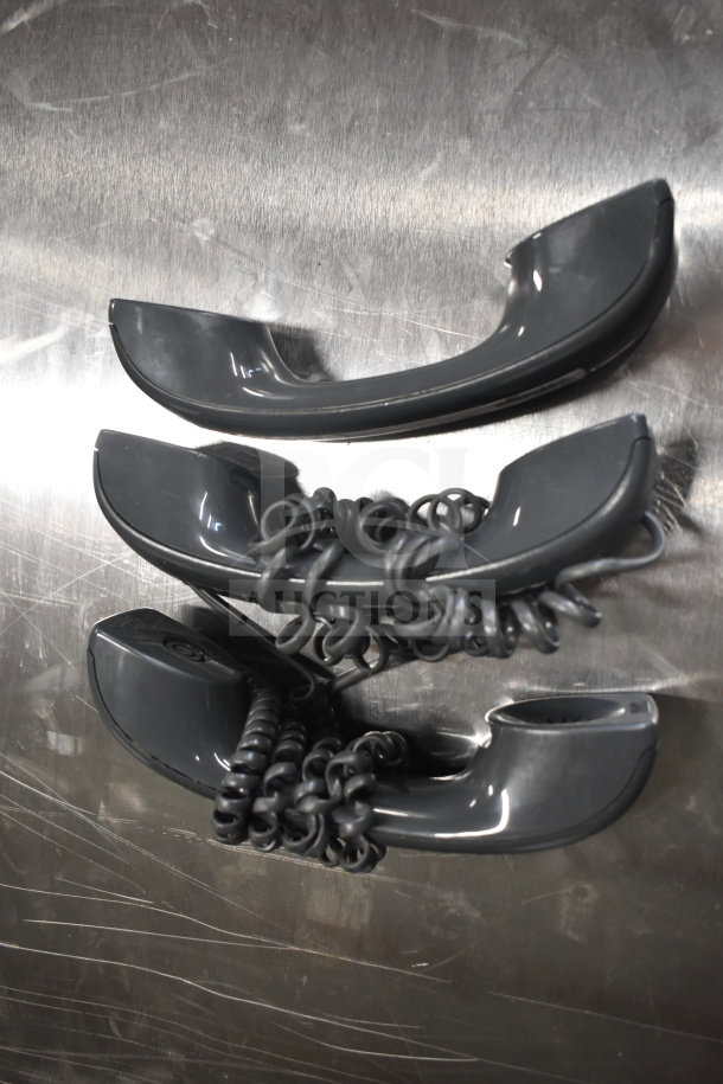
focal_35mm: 34
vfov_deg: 55.1
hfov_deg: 38.4
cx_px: 362
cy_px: 542
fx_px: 1039
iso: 1800
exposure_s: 1/40
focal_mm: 23
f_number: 3.8
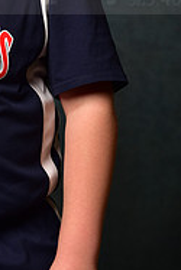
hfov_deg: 5.4
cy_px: -32
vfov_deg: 8.0
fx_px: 1912
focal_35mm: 254
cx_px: -62
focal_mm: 82
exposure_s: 1/250
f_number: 4.5
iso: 160
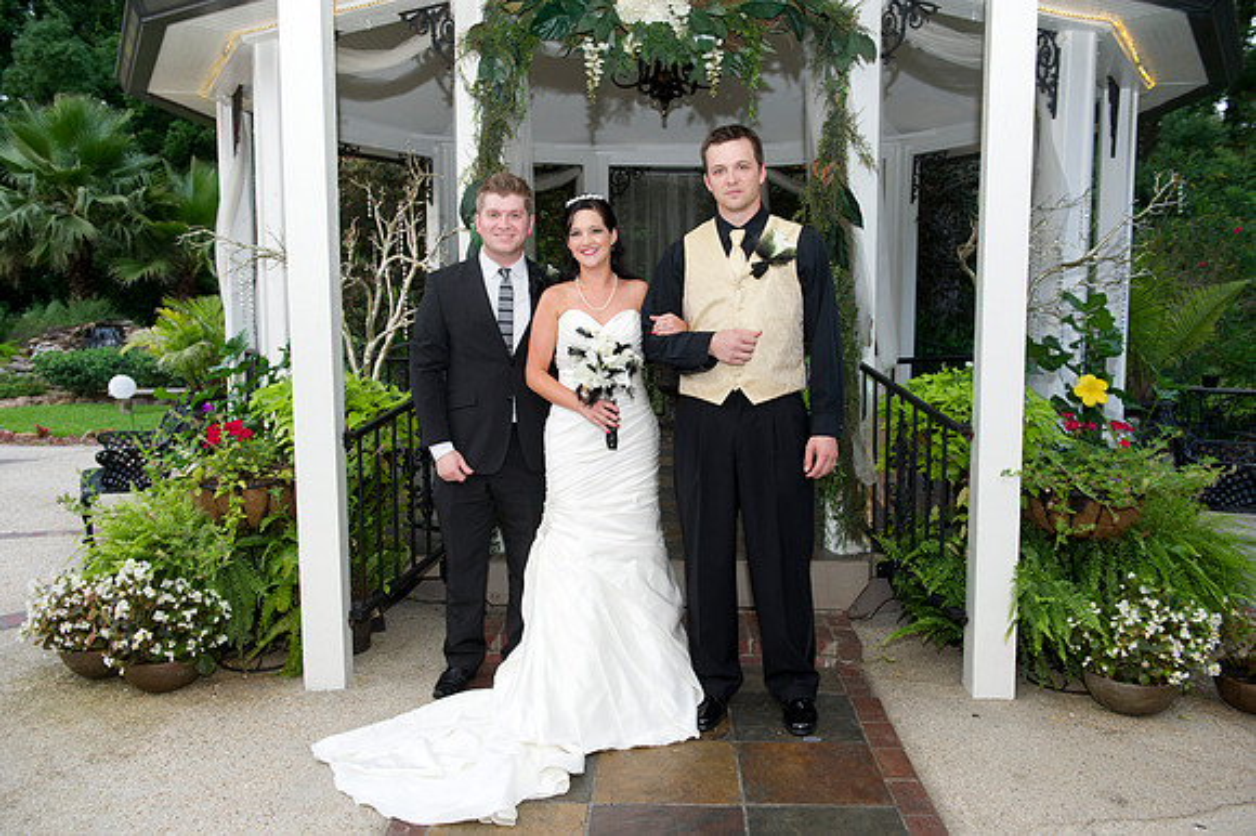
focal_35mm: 31
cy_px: 418
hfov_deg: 60.3
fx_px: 1081
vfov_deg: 42.3
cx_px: 628
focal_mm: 31
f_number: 4.5
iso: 800
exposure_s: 1/125
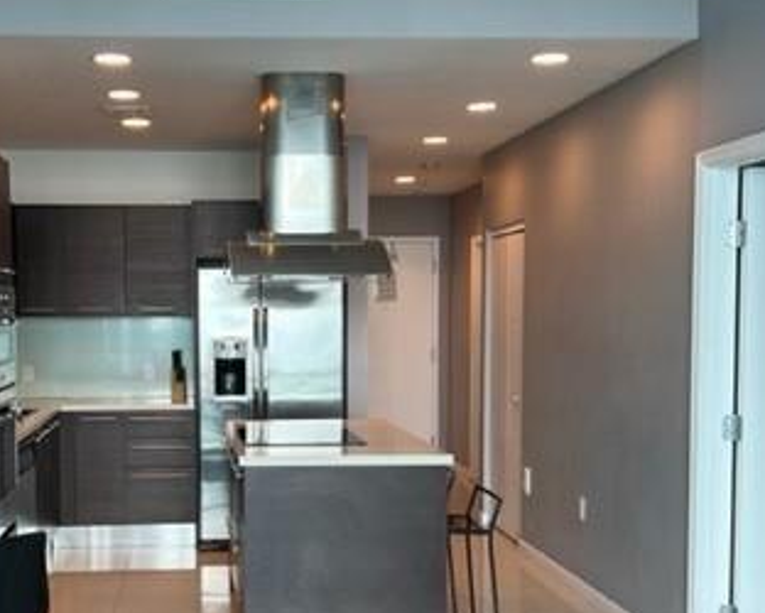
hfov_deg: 35.6
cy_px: 392
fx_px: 1178
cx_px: 250
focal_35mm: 52
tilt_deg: -4.6
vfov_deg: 29.0
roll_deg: +0.7
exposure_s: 1/120
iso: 100
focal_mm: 5.7
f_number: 1.5
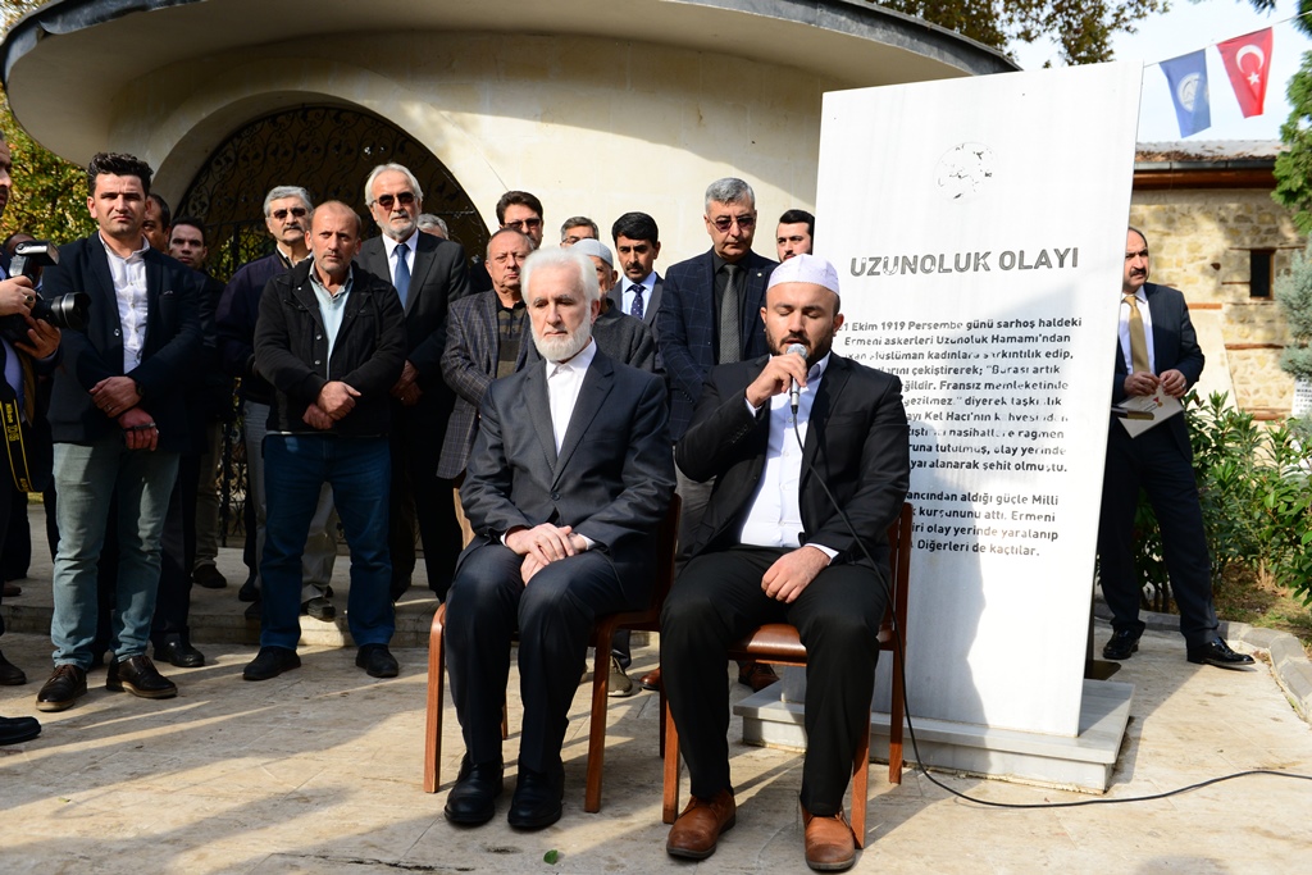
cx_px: 656
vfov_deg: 41.1
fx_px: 1166
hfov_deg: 58.7
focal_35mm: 32
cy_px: 438
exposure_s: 1/2000
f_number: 5
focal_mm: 32
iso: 800
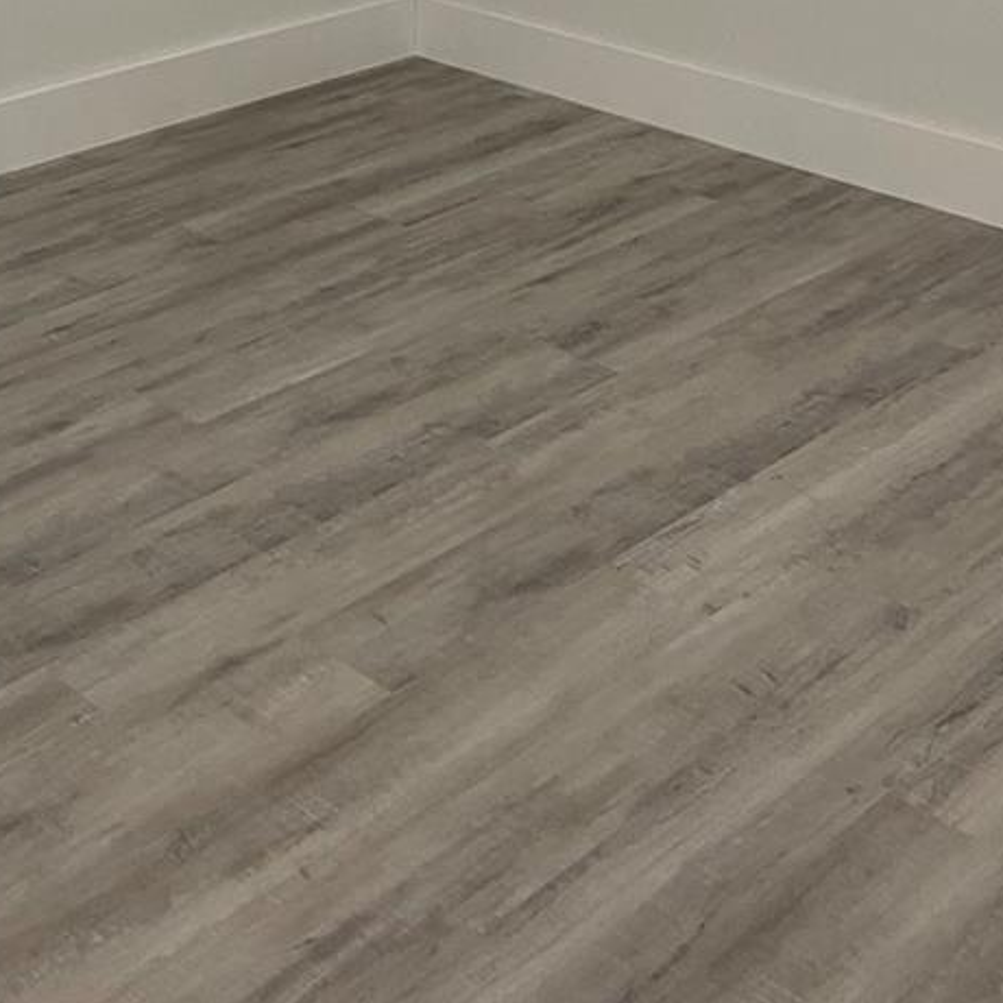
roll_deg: +0.8
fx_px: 1967
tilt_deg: -11.4
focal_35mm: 60
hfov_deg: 28.2
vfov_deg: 26.4
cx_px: 255
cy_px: -94
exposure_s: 1/60
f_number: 1.8
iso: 100
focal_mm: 4.25
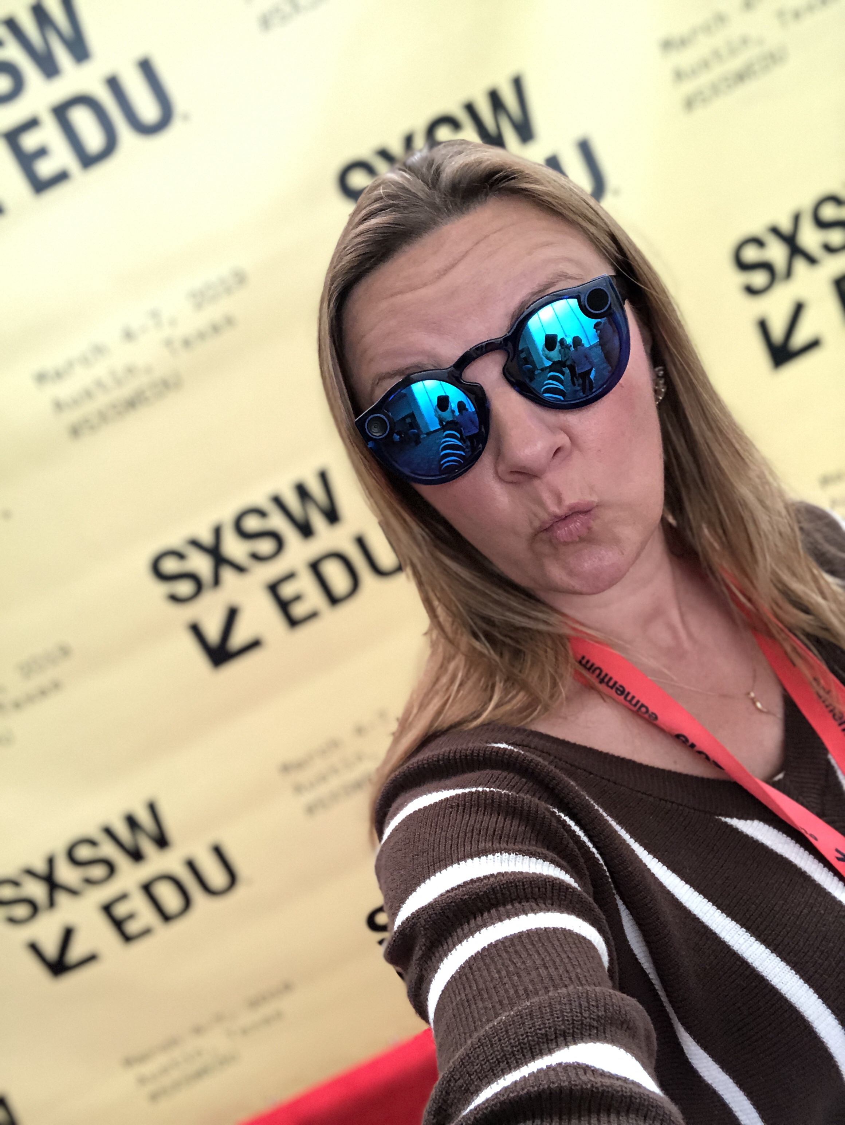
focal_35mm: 32
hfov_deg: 44.2
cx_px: 422
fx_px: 1040
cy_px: 562
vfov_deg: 56.8
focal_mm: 2.87
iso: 125
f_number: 2.2
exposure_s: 1/30
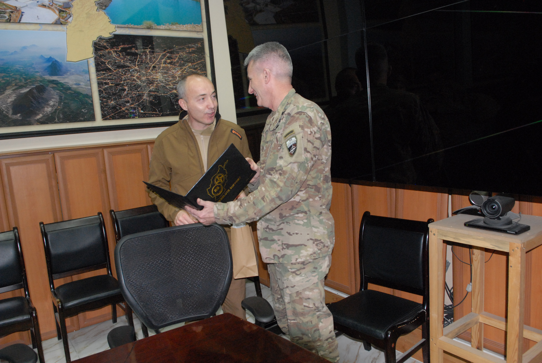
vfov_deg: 48.0
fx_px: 407
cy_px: 182
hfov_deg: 67.3
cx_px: 271
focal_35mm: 27
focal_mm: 18
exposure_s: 1/60
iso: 1000
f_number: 5
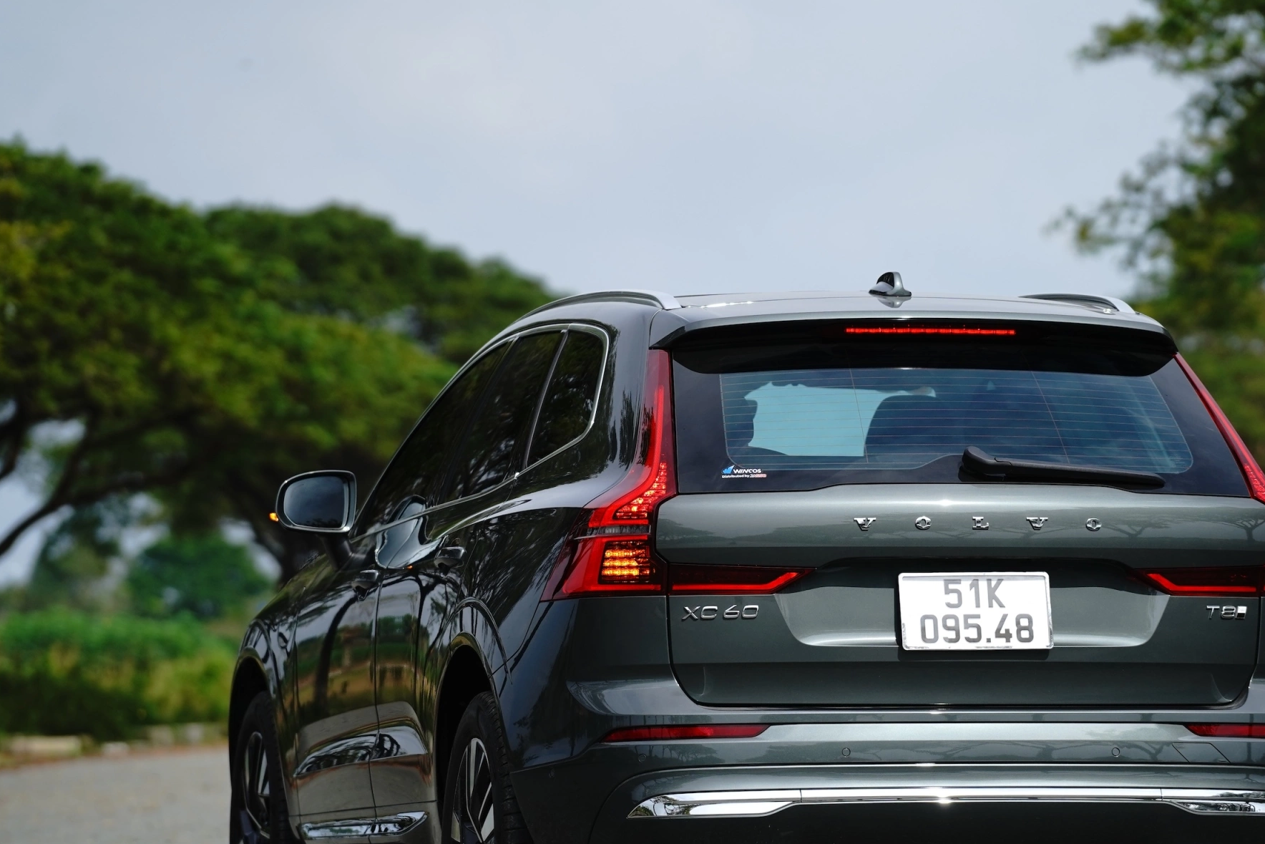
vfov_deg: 6.0
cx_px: 805
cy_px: 521
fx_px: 8012
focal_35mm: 228
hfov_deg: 9.0
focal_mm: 168
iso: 250
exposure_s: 1/2500
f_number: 4
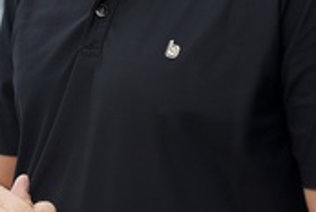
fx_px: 1776
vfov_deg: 6.8
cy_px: -34
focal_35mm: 202
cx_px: -135
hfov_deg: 9.9
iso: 100
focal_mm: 35
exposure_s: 1/200
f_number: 2
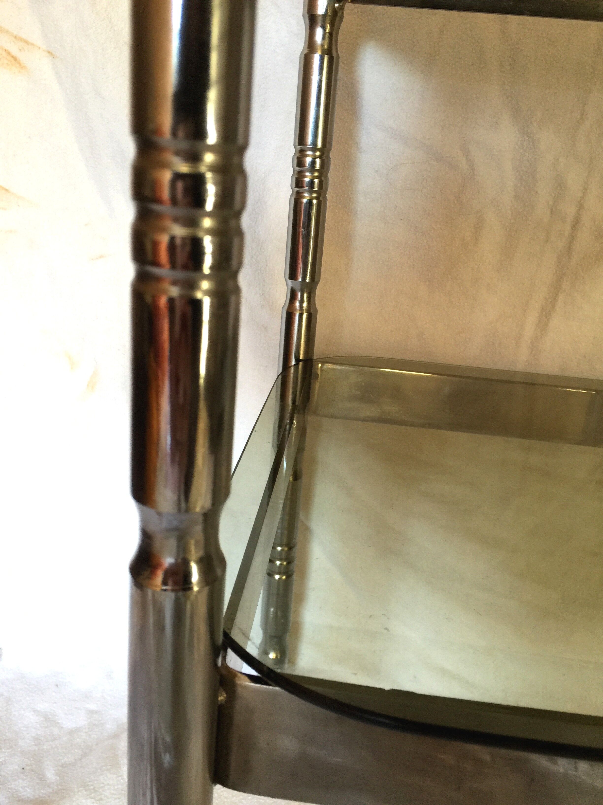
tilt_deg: -19.2
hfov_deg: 48.2
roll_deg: -1.1
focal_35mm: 29
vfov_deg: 61.7
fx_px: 674
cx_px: 302
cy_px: 402
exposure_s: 1/33
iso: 64
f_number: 2.2
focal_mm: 4.15
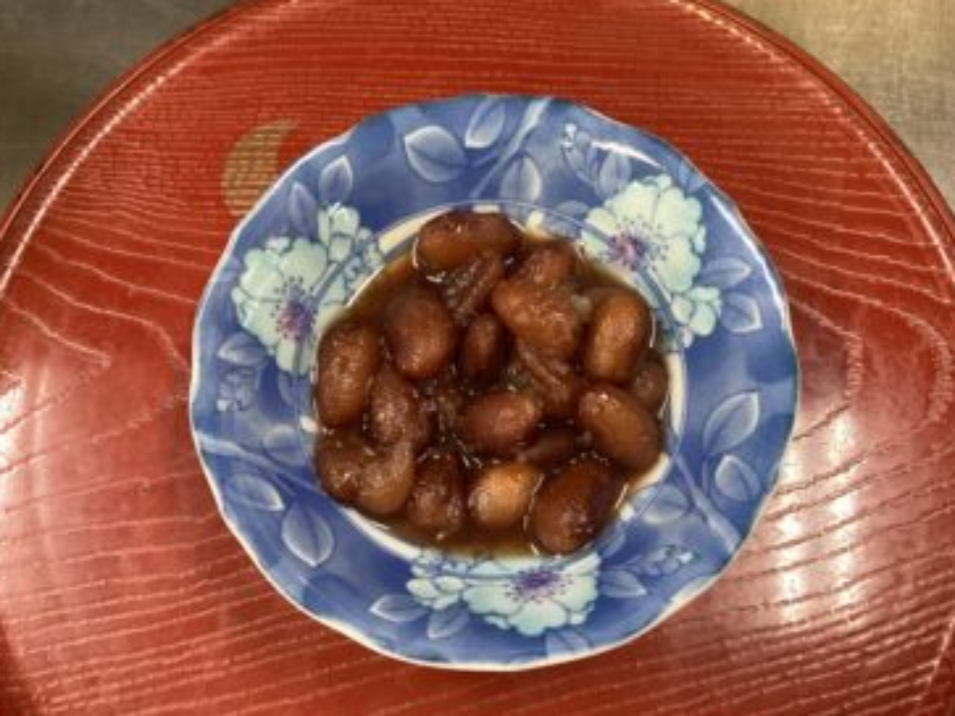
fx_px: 883
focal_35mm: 32
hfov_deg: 56.8
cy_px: 359
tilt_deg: -71.8
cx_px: 478
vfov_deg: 44.1
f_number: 2.4
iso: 250
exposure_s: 1/60
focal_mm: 3.3
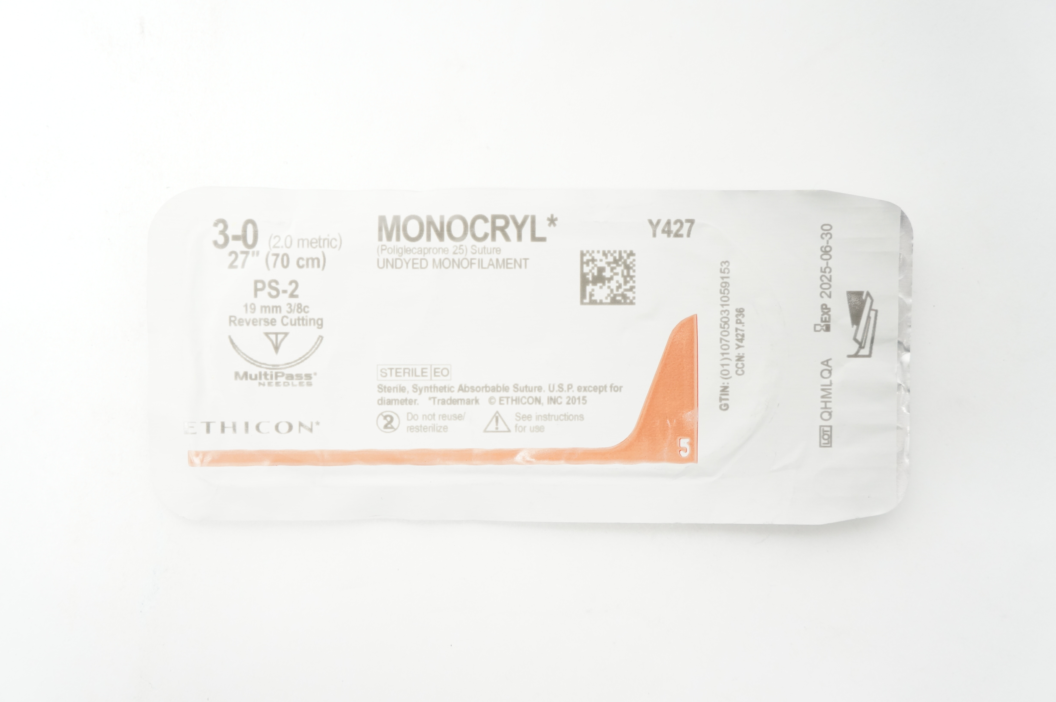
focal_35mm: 42
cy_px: 351
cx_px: 528
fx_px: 1231
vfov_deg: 31.8
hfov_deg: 46.4
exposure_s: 1/80
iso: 800
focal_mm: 28
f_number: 4.5
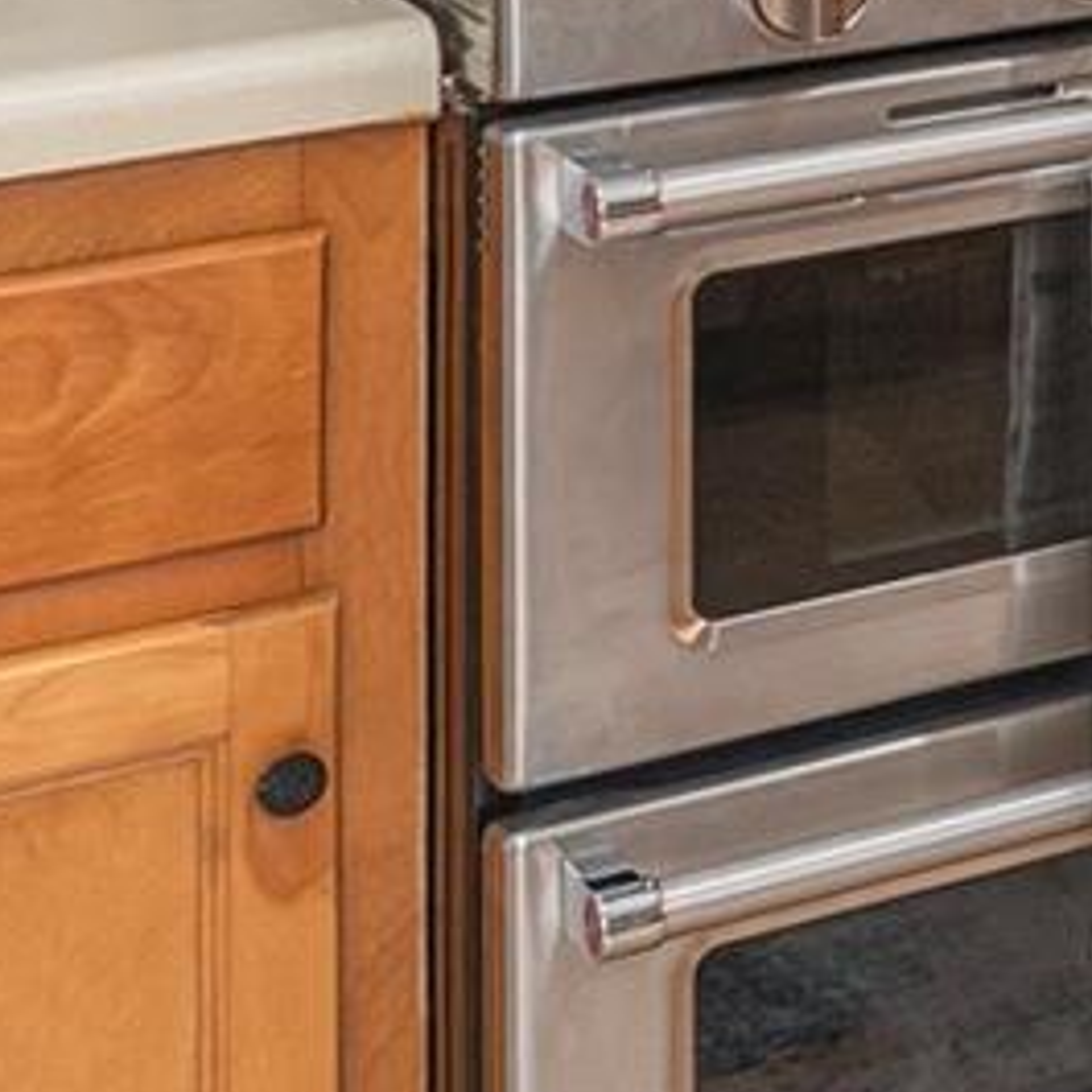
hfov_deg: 10.9
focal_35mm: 125
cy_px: -1038
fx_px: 4461
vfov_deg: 12.4
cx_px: 2942
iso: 320
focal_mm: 19
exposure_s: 1/100
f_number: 8
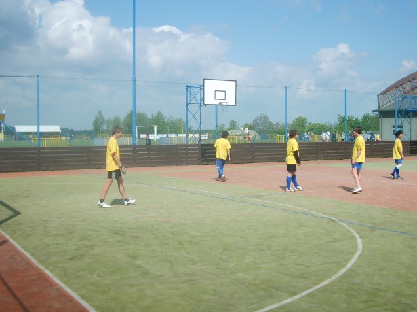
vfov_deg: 32.9
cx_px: 215
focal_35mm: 44
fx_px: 530
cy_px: 157
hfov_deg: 42.9
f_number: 7.1
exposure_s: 1/250
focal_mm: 5.8
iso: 50
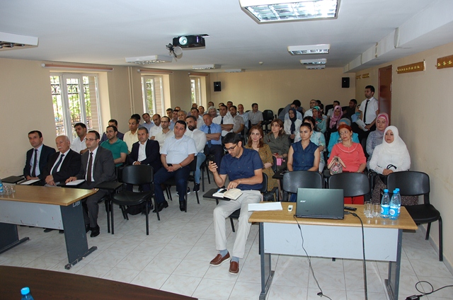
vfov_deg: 47.7
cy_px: 150
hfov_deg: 67.5
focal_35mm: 27
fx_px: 339
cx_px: 226
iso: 400
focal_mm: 18
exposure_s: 1/60
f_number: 3.5
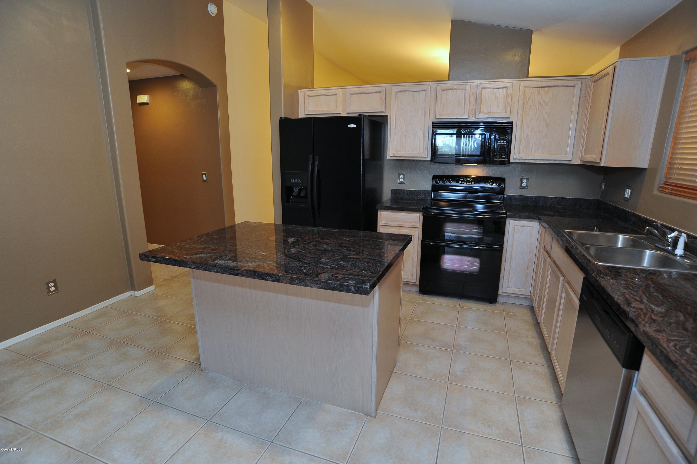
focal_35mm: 18
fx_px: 348
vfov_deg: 67.3
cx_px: 348
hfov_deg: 90.0
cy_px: 232
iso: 1000
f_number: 6.3
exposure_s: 1/30
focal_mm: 18
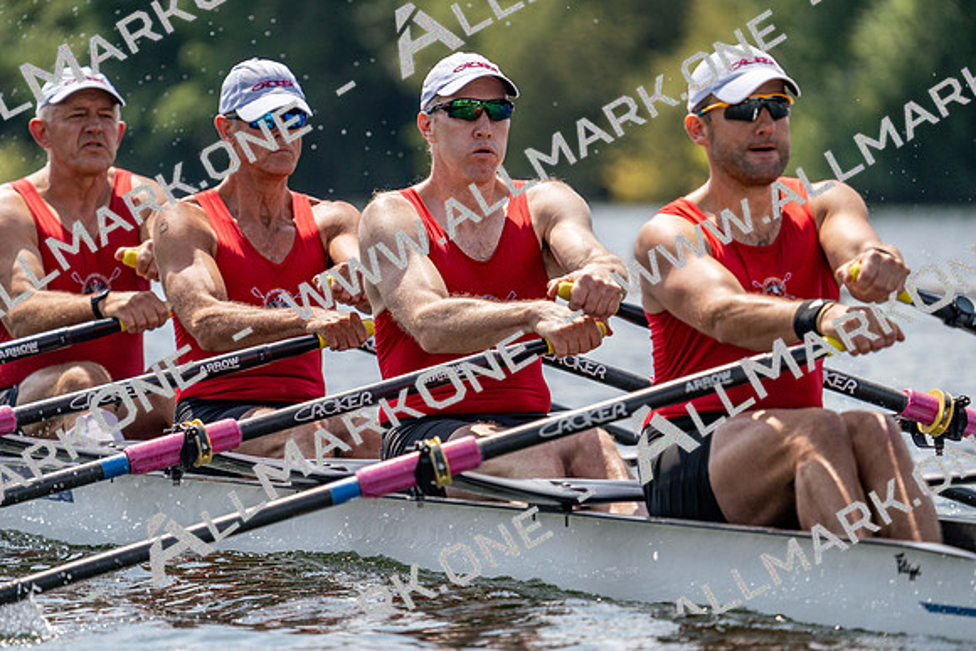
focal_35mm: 374
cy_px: 326
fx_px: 10141
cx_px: 488
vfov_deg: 3.7
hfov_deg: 5.5
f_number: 6.3
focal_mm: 374
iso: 250
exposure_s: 1/1600
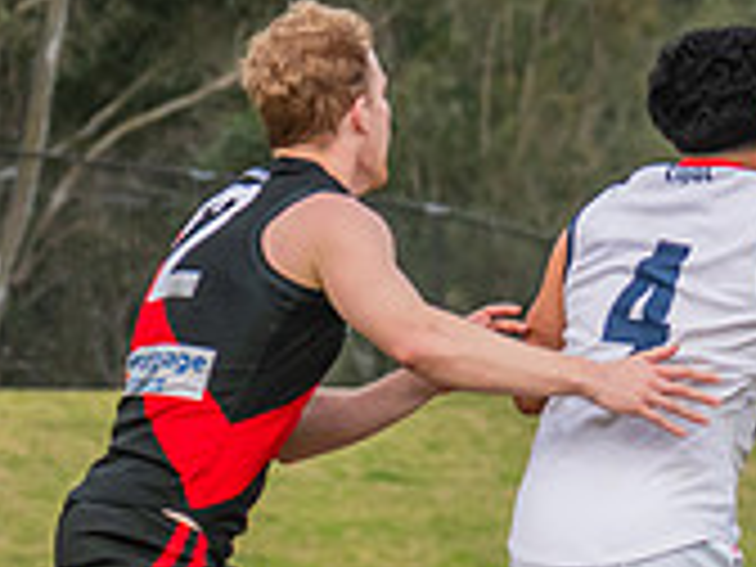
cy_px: 16
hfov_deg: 2.3
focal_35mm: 864
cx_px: 1180
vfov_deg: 1.7
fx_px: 18869
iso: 800
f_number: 10
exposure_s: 1/1250
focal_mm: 195
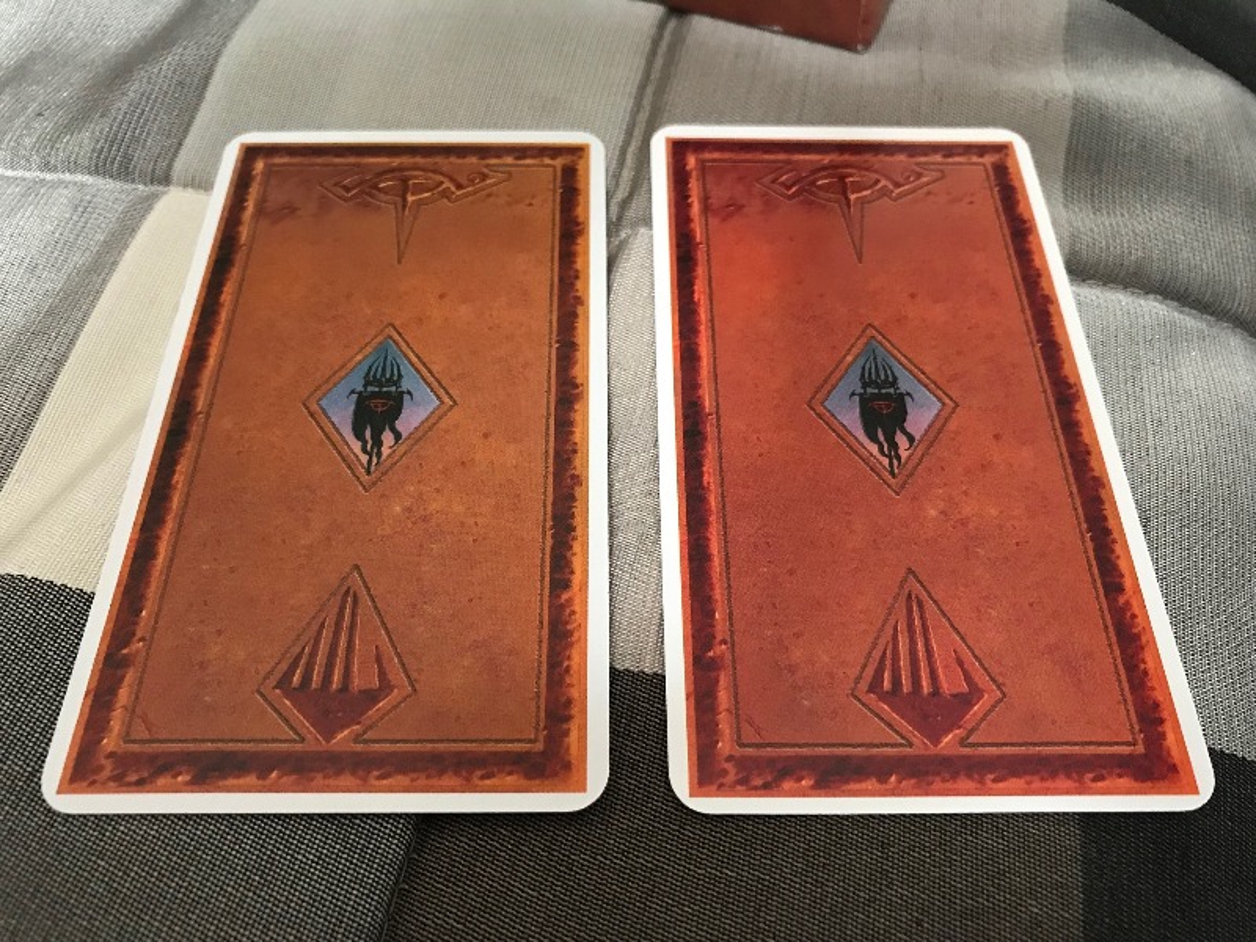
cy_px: 471
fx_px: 1016
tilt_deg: -58.4
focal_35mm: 28
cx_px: 628
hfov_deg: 63.4
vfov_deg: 49.7
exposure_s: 1/15
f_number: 1.8
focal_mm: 3.99
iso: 50
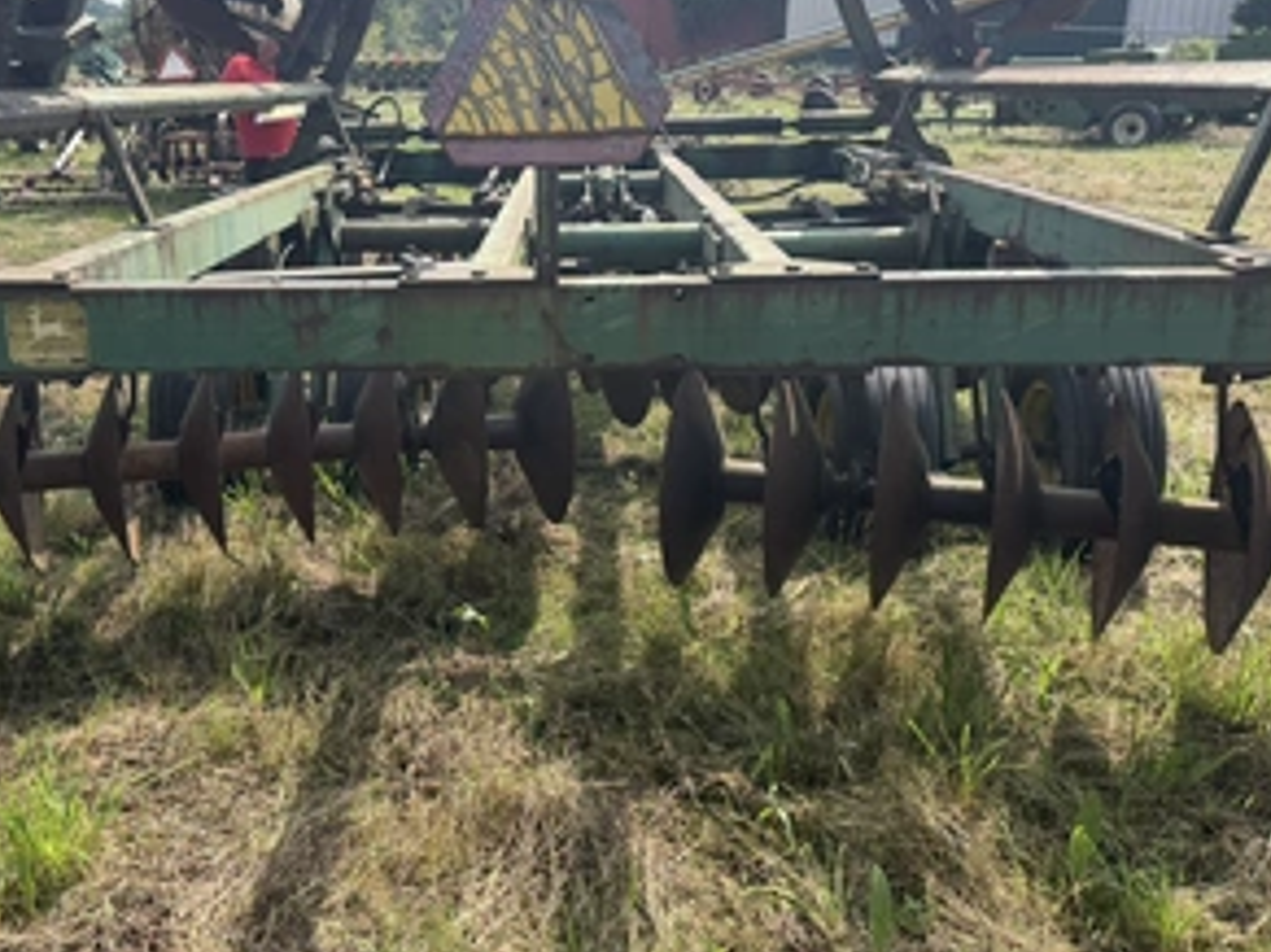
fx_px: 1211
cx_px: 498
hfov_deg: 54.9
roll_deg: -1.8
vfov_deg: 42.9
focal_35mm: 33
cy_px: 450
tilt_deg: -9.3
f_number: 1.78
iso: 100
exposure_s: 1/2907
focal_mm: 6.76
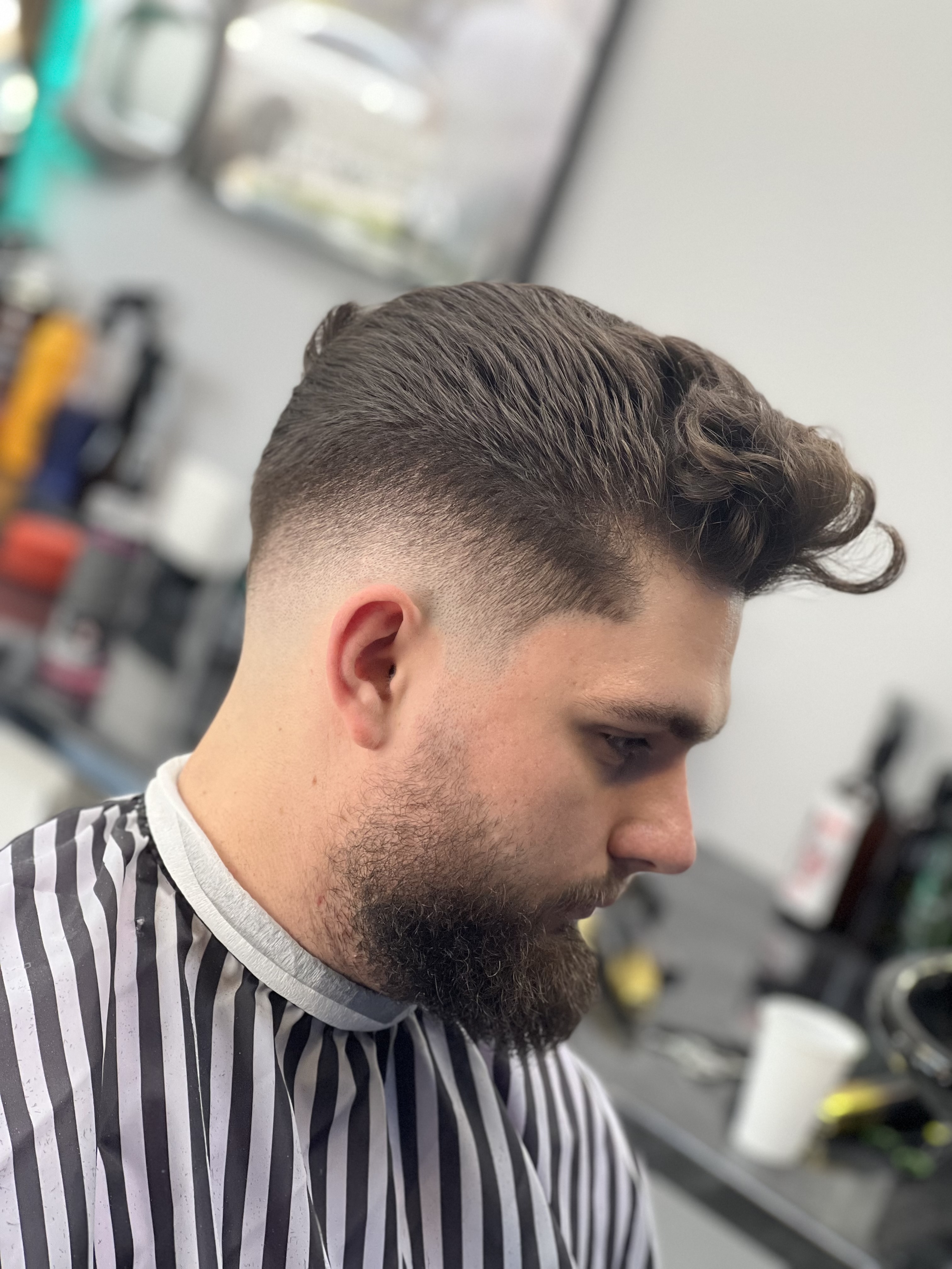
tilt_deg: -11.0
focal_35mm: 77
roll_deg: -19.6
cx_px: 476
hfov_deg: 19.1
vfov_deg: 25.3
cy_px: 634
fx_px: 2824
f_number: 2.8
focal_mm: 9
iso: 250
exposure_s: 1/100
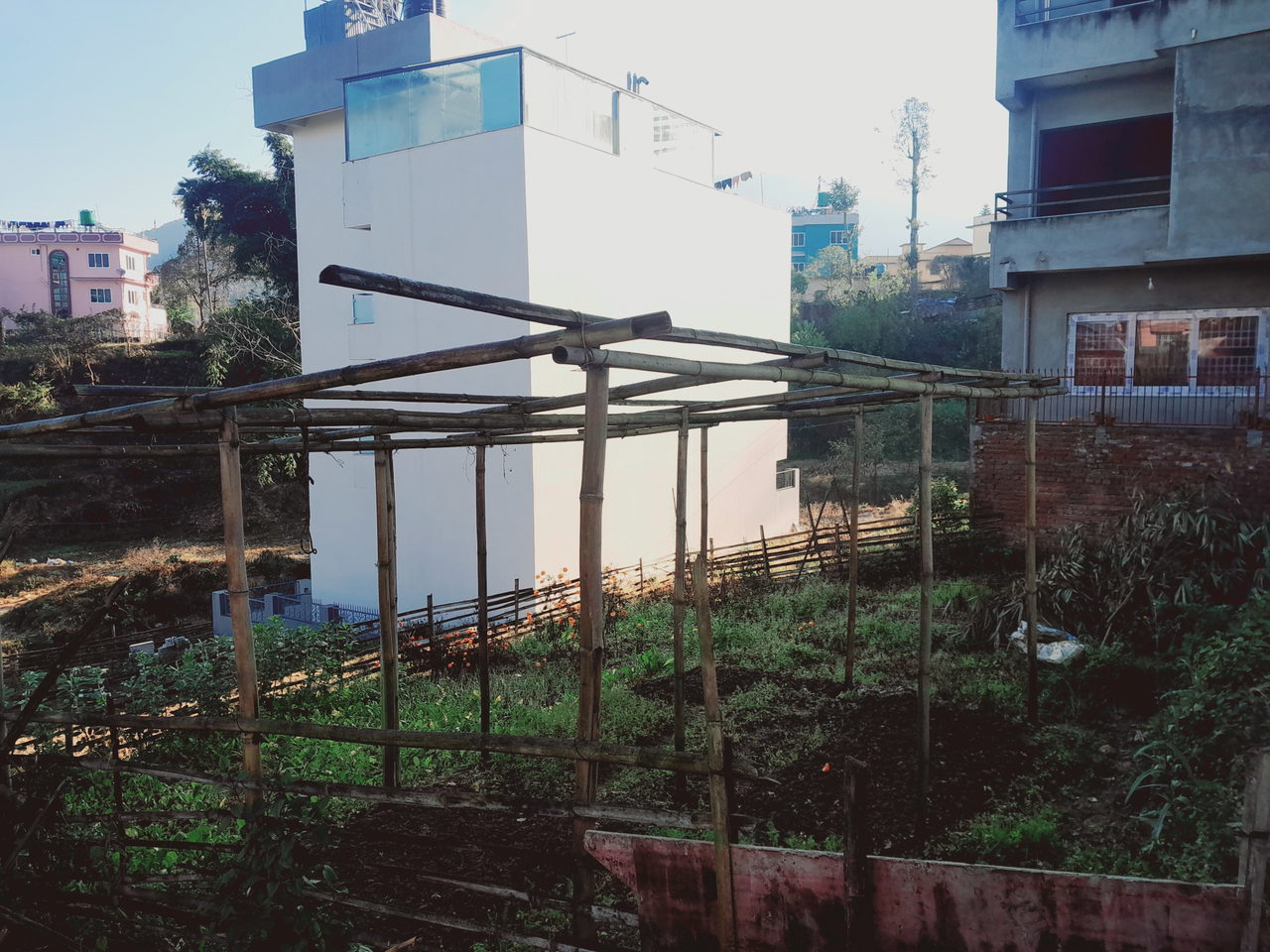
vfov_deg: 51.4
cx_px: 635
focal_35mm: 27
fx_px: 991
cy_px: 476
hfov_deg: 65.3
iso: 40
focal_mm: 4
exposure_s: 1/209
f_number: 1.8
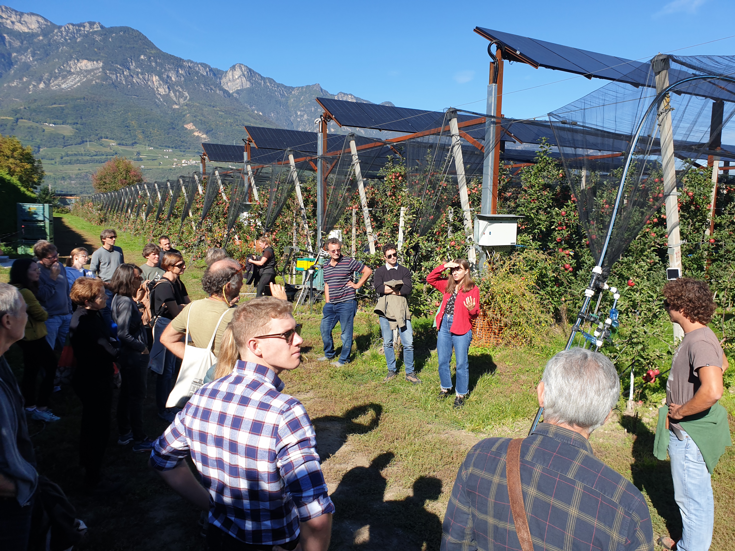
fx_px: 552
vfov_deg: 53.1
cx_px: 368
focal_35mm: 26
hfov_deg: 67.3
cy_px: 276
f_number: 2.4
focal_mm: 4.3
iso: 50
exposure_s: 1/1093
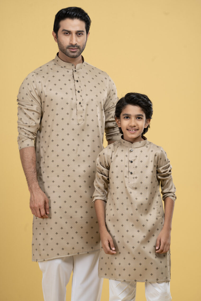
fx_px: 1332
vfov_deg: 12.9
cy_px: 150
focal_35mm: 159
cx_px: 100
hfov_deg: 8.6
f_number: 8
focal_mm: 159
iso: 160
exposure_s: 1/125
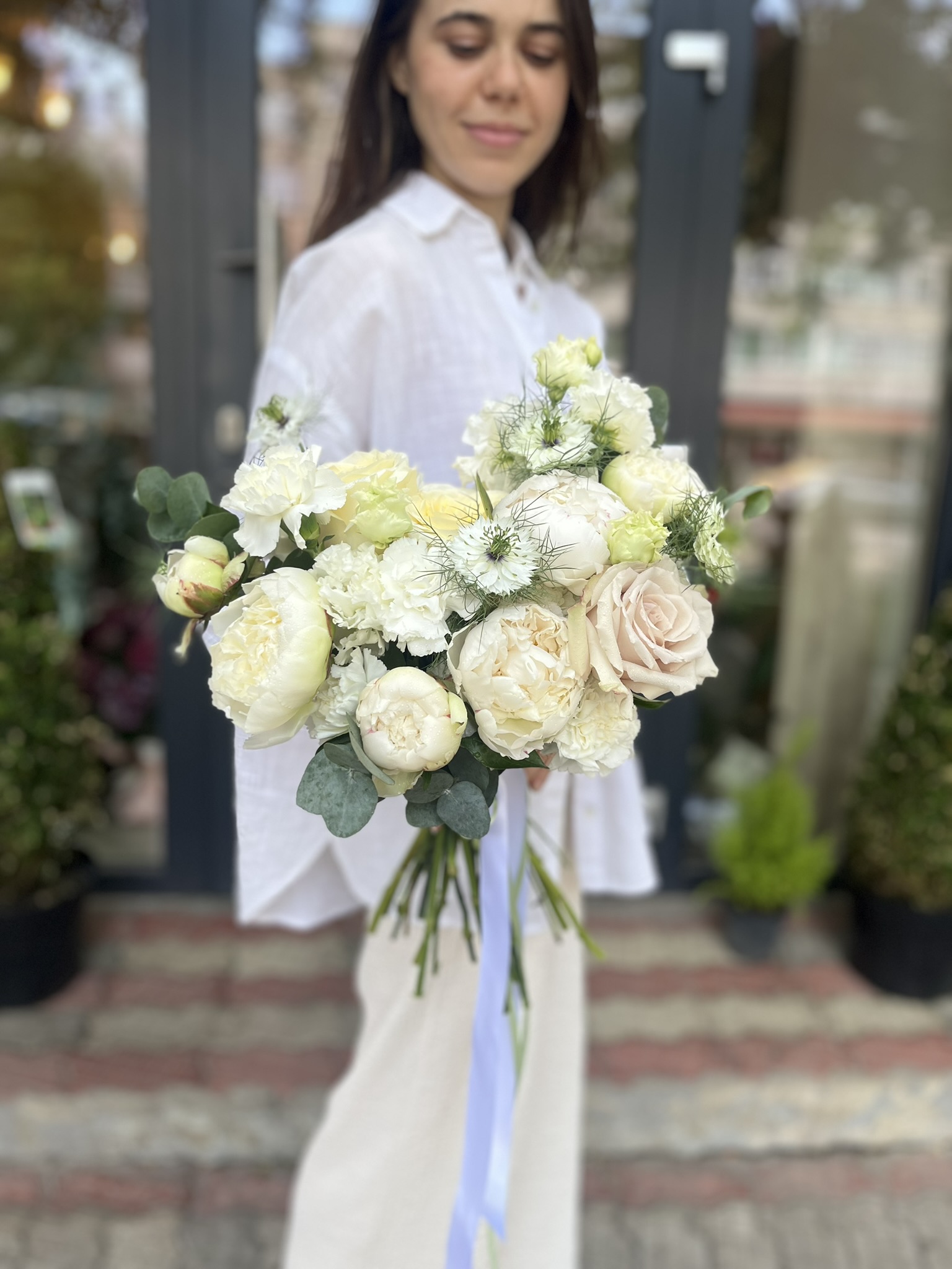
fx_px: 953
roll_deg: -1.9
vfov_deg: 67.3
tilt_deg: -10.7
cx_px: 476
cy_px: 634
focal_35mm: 26
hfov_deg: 53.1
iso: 50
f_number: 1.6
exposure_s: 1/376
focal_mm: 5.1
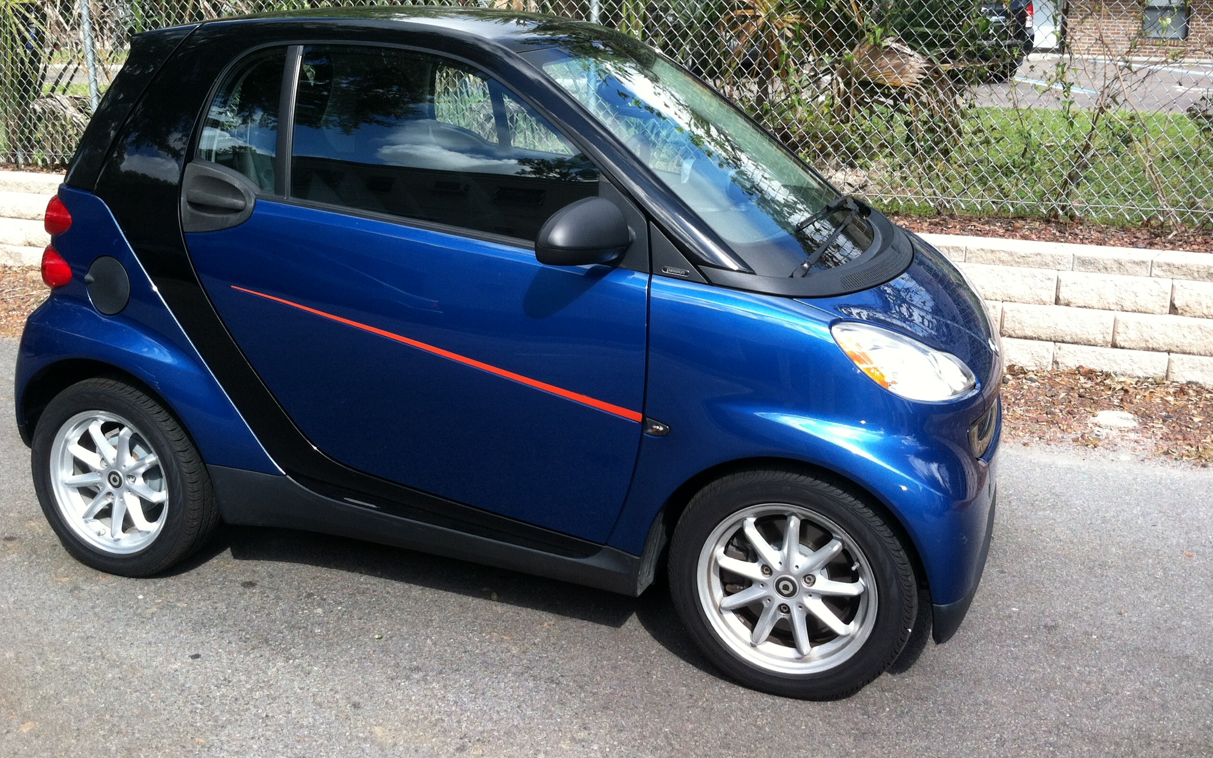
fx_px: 1256
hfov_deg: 51.5
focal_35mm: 38
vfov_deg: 33.5
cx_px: 596
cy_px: 319
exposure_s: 1/326
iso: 80
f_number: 2.8
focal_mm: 3.85
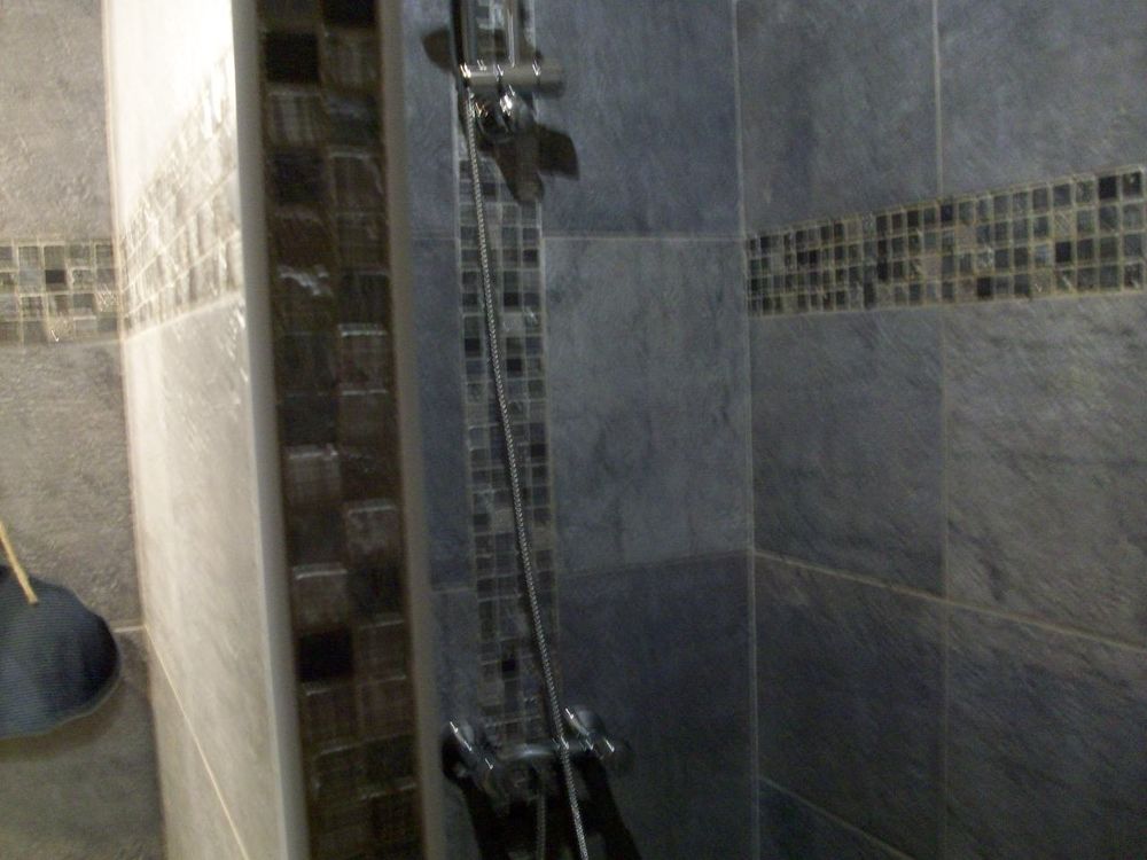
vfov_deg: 41.8
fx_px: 1127
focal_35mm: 34
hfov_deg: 54.0
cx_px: 574
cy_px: 430
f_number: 2.8
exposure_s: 1/8
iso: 200
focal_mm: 5.7
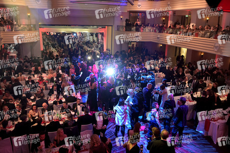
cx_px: 115
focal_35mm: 32
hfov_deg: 58.8
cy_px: 76
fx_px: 204
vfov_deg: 41.1
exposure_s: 1/80
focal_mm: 32
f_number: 5
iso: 6400
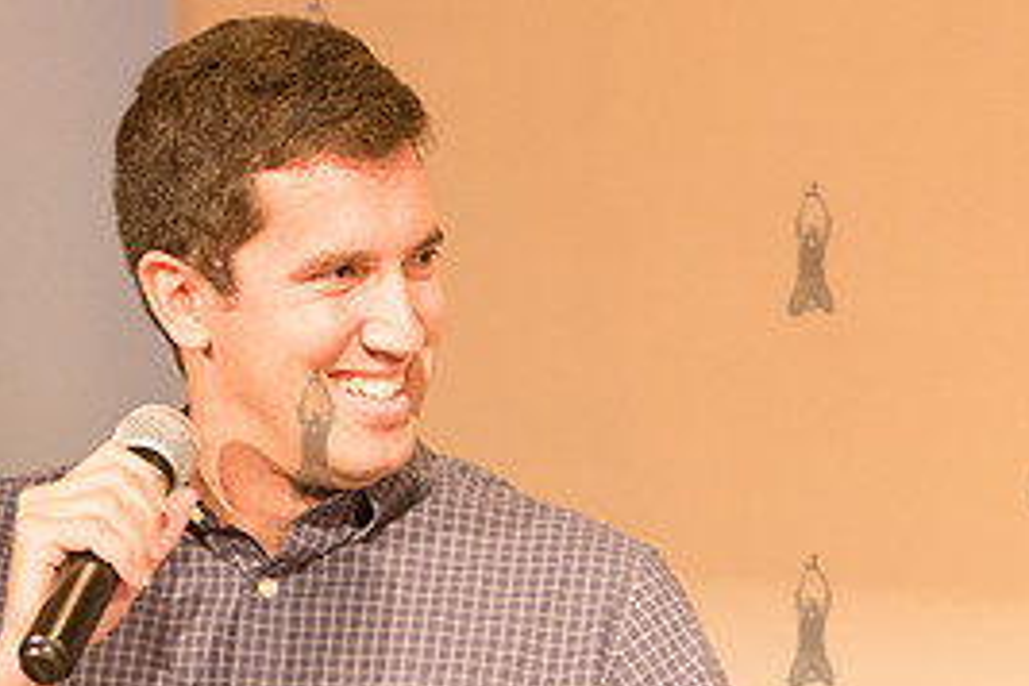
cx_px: 312
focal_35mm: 174
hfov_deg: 11.8
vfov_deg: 7.9
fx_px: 4973
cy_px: 434
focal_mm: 80
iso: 4000
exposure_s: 1/200
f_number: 2.8
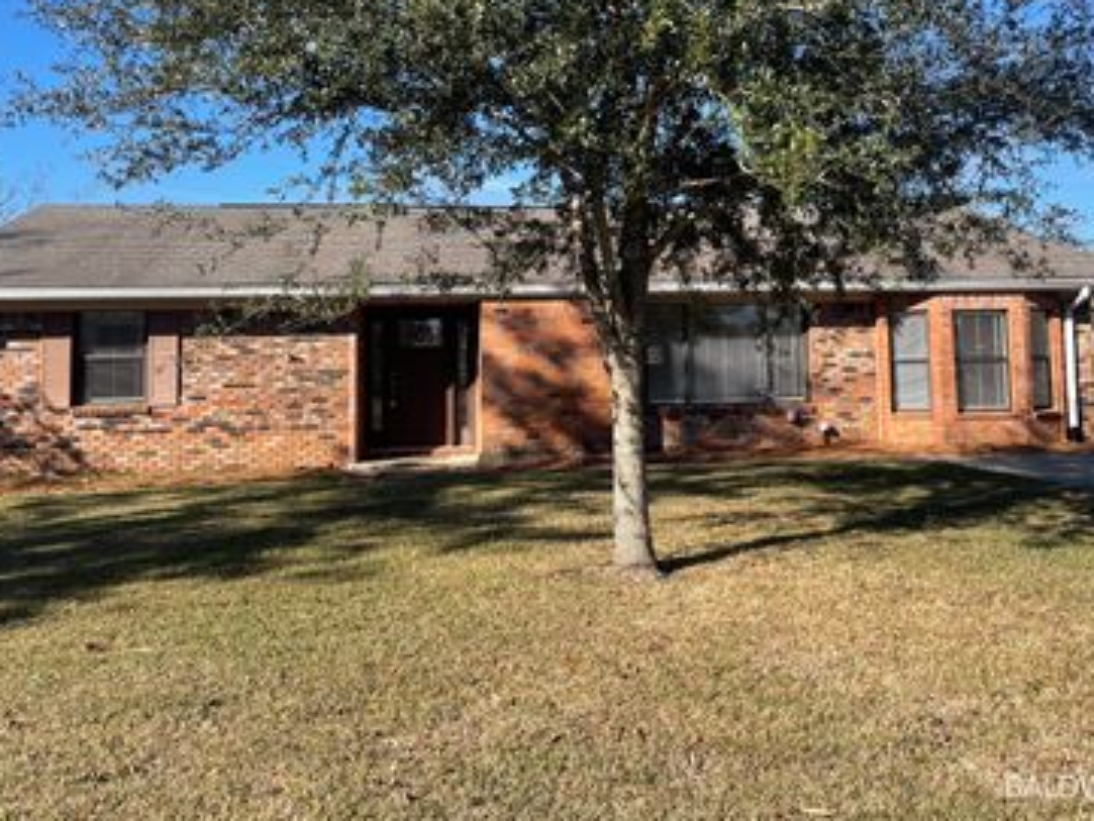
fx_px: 1138
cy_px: 286
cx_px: 591
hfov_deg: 51.3
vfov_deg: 39.3
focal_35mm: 36
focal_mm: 4.2
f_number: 1.6
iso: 32
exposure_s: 1/2304
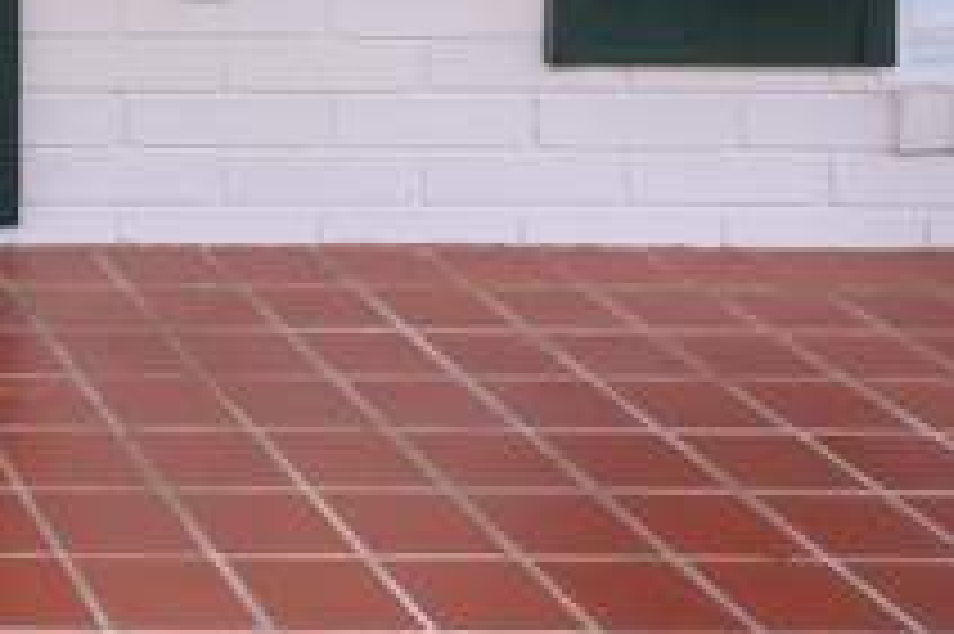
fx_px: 2198
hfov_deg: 19.9
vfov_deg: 14.5
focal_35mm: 83
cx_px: -612
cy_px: -501
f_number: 8
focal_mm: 14.5
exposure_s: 1/55
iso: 640
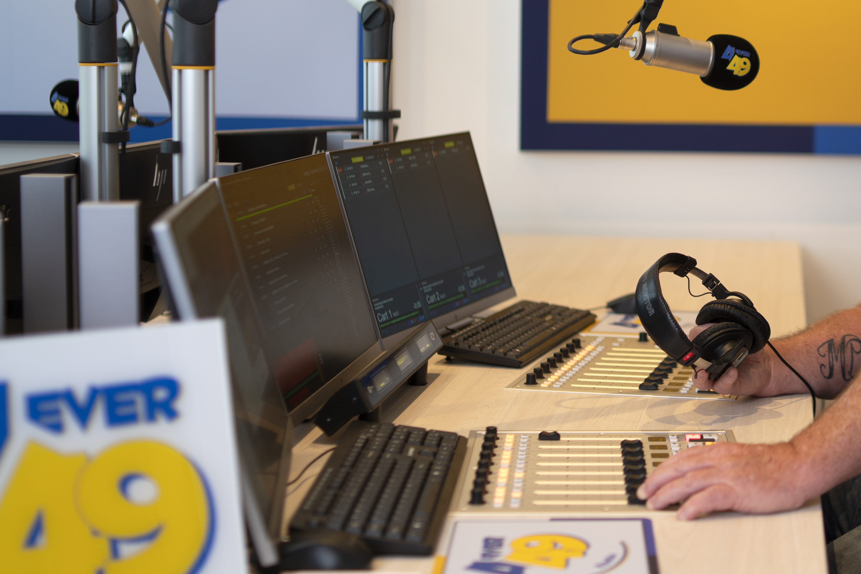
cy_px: 165
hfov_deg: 28.4
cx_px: 724
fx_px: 1650
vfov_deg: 19.6
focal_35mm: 69
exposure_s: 1/320
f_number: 1.4
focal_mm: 35
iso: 100
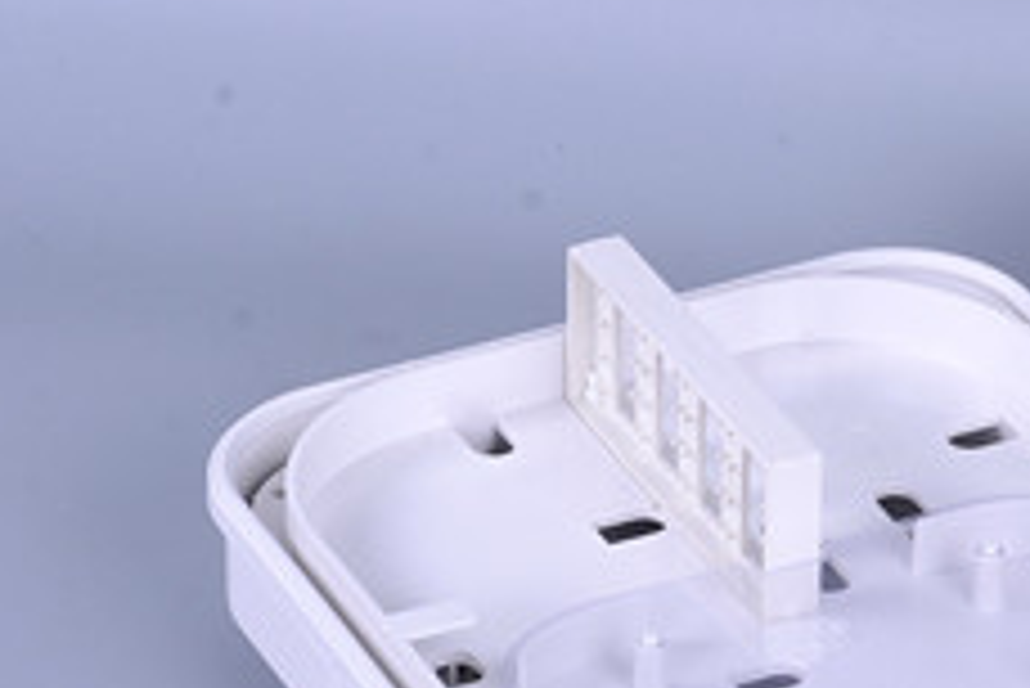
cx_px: 1277
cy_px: 441
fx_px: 8445
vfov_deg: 4.7
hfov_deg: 6.9
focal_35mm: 295
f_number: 13
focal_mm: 90
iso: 100
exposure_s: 1/125
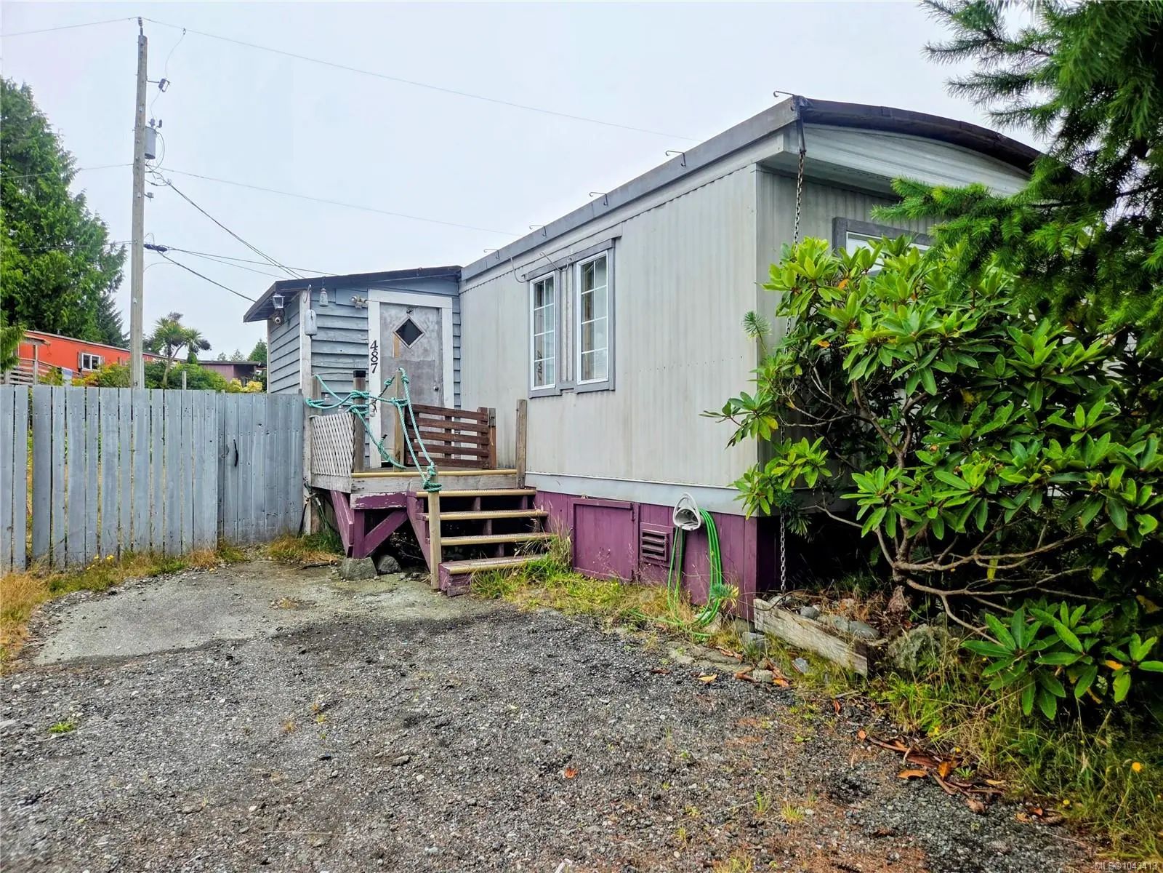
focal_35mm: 23
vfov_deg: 58.9
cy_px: 436
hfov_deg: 73.9
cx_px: 582
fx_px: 773
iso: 80
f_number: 1.8
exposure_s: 1/2339
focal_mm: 5.4
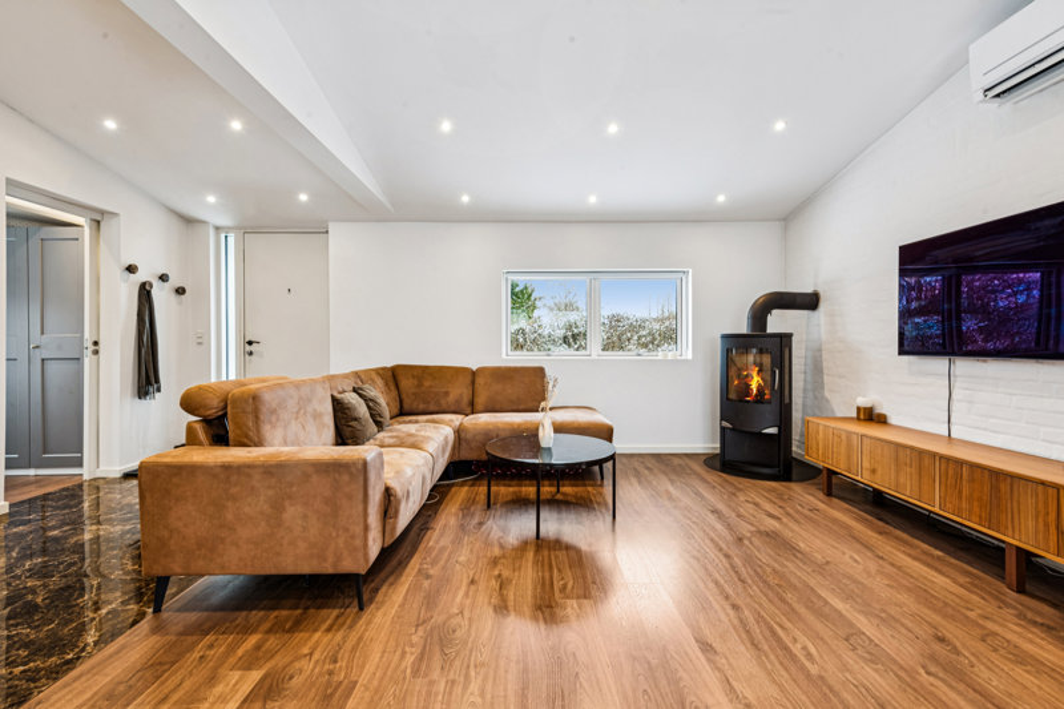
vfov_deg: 77.3
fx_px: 443
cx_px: 532
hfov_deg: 100.4
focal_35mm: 15
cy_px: 354
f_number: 10
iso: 200
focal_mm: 15
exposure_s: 1/6
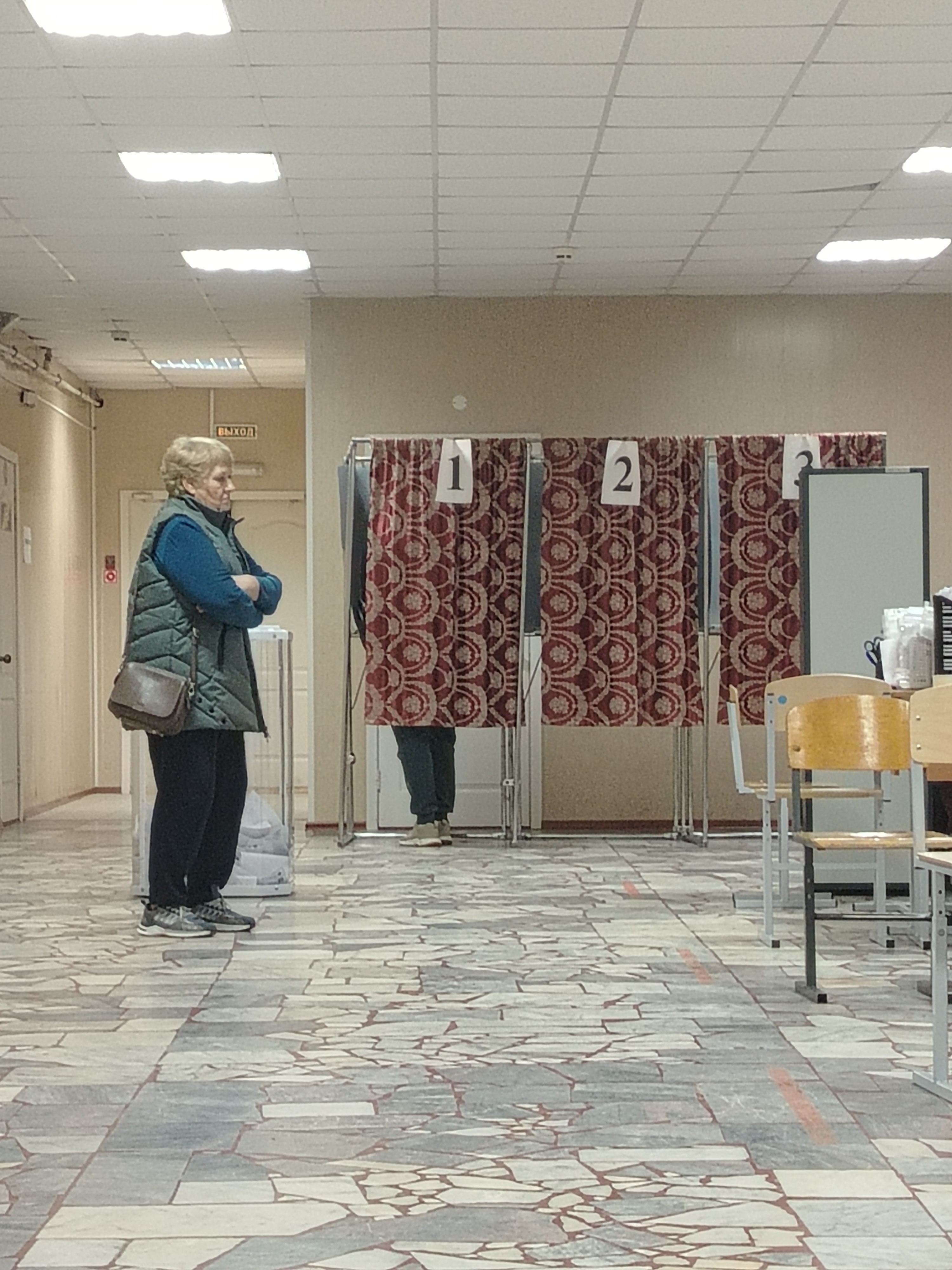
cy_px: 635
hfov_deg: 15.7
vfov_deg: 20.9
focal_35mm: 94
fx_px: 3447
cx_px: 476
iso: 766
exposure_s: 1/30
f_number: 1.75
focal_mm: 5.25
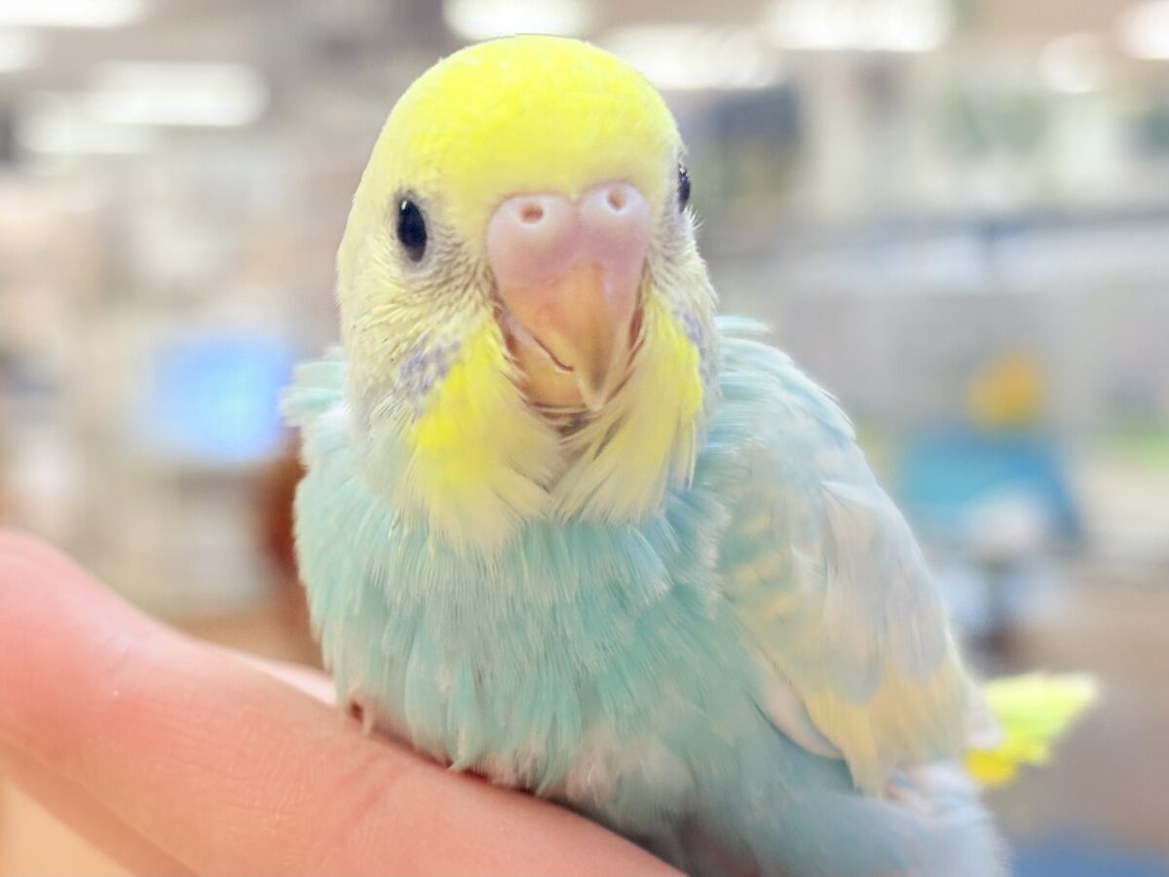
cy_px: 438
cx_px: 584
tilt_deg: -6.0
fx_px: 1756
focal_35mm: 52
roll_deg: +1.7
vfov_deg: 28.0
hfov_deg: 36.8
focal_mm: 5.96
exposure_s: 1/94
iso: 50
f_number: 1.6
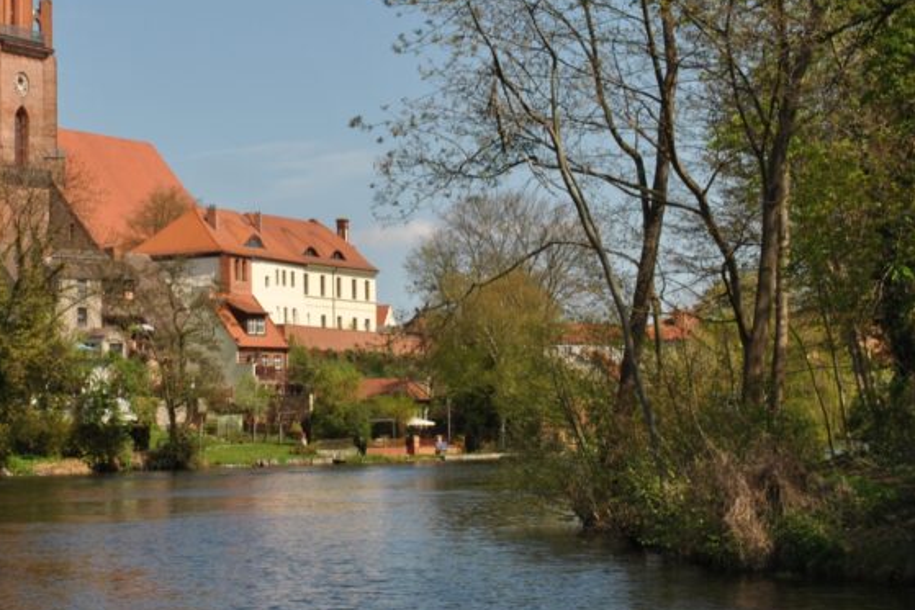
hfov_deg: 22.9
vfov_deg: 15.4
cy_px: 119
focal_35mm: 88
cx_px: 210
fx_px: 2237
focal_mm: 32
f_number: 8
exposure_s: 1/320
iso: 100
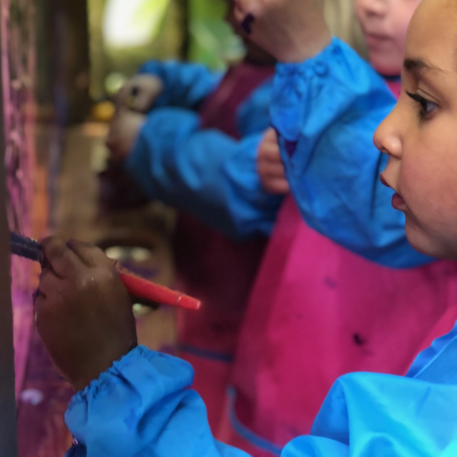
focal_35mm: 73
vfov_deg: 23.7
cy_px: 224
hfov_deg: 23.7
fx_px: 1090
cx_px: 219
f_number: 2.4
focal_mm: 6
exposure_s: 1/40
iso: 100
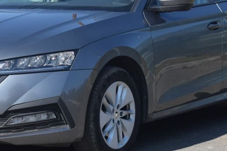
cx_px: 78
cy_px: 60
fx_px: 978
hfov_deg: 13.2
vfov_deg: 8.9
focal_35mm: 155
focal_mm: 42
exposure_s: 1/320
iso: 200
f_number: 9
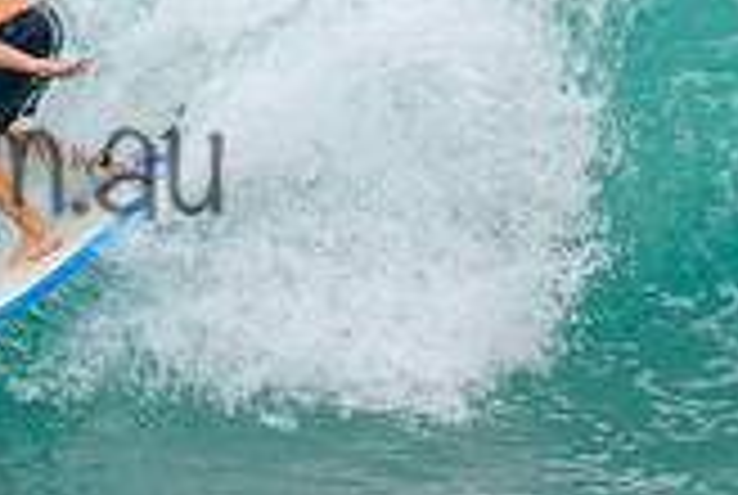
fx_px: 57996
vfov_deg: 0.5
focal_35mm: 2824
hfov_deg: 0.7
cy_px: 110
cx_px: -252
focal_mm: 800
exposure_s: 1/2000
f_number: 11
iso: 1000
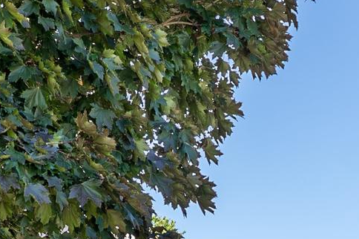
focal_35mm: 75
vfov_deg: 14.6
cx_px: 131
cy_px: 494
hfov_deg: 26.8
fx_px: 751
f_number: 5.6
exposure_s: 1/100
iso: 80
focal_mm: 17.8
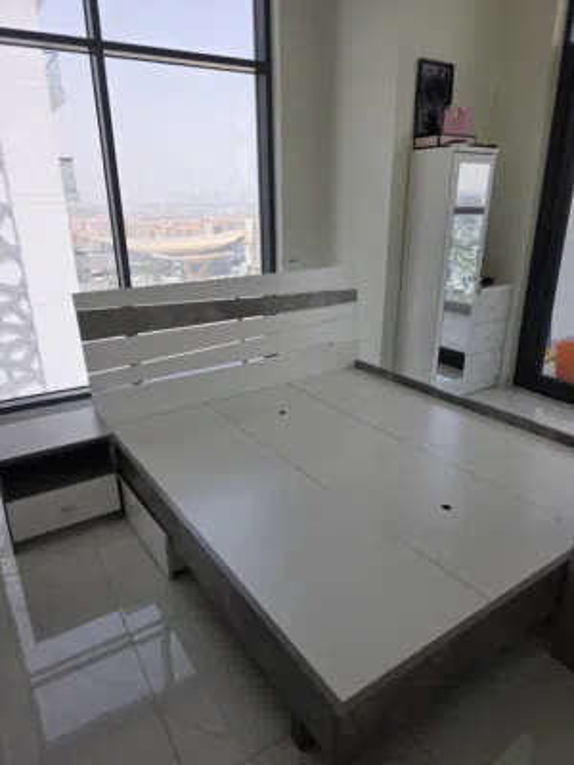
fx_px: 509
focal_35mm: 23
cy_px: 382
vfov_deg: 73.9
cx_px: 287
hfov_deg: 58.9
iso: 32
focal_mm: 6.3
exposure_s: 1/359
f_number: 1.7
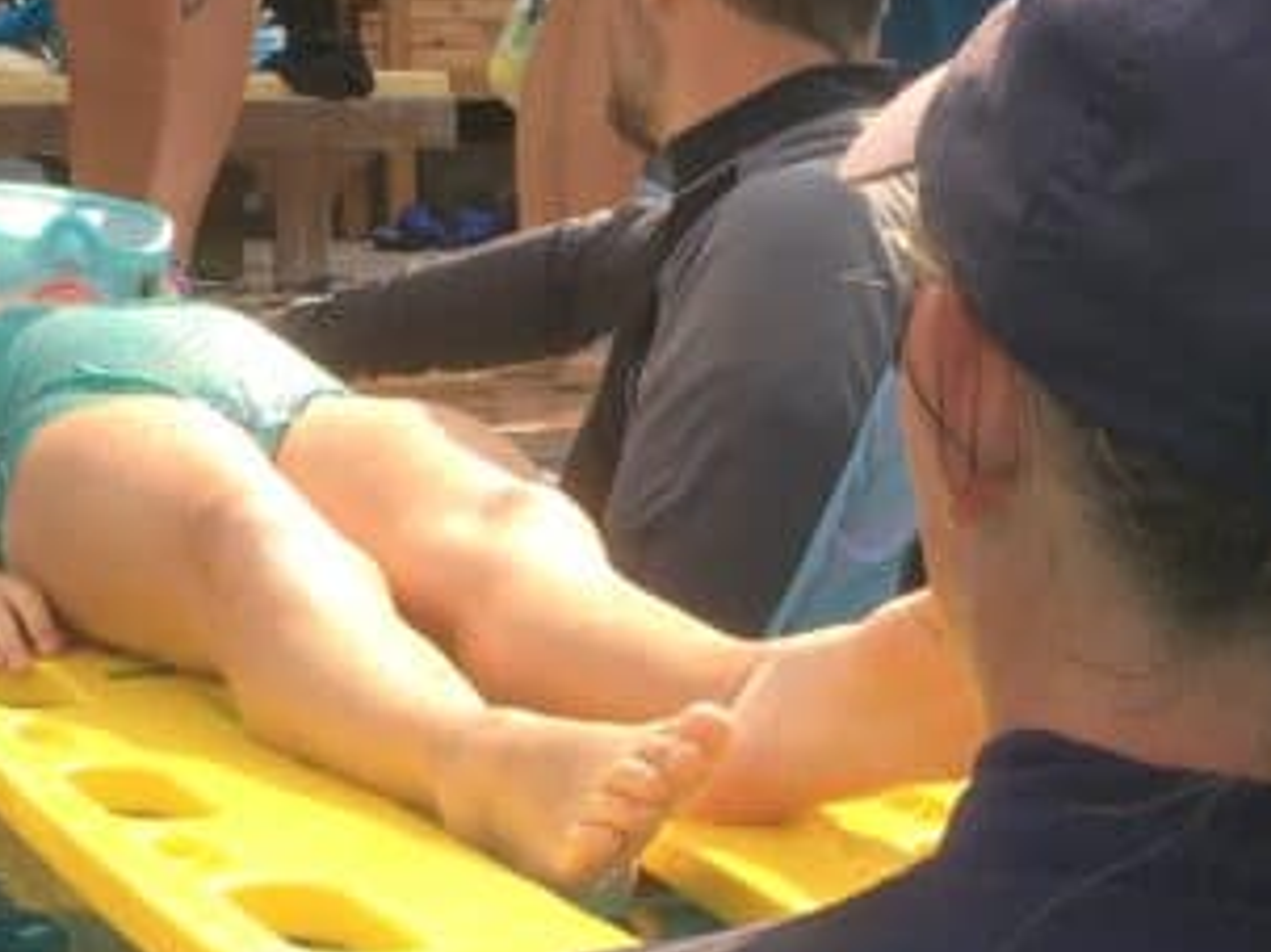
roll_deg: +1.5
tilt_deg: -12.3
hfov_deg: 19.9
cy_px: 763
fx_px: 3597
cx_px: 310
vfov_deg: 15.0
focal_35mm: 98
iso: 25
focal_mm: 4.15
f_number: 2.2
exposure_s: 1/496
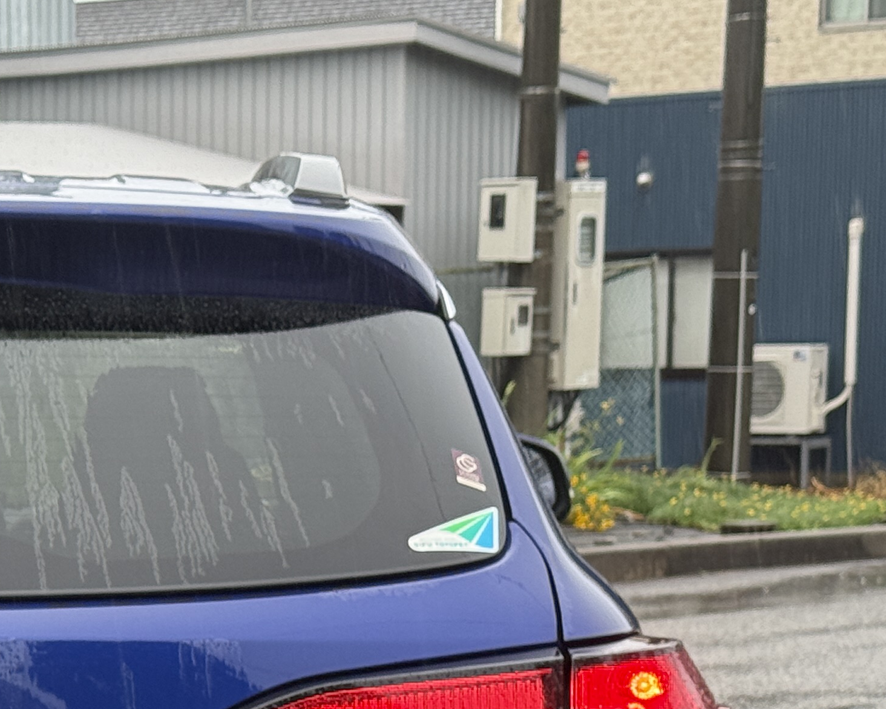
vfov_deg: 11.7
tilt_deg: -9.1
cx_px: -154
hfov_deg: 14.5
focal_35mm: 129
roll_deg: +1.3
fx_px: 3384
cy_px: 864
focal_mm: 6.76
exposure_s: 1/77
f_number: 1.78
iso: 100
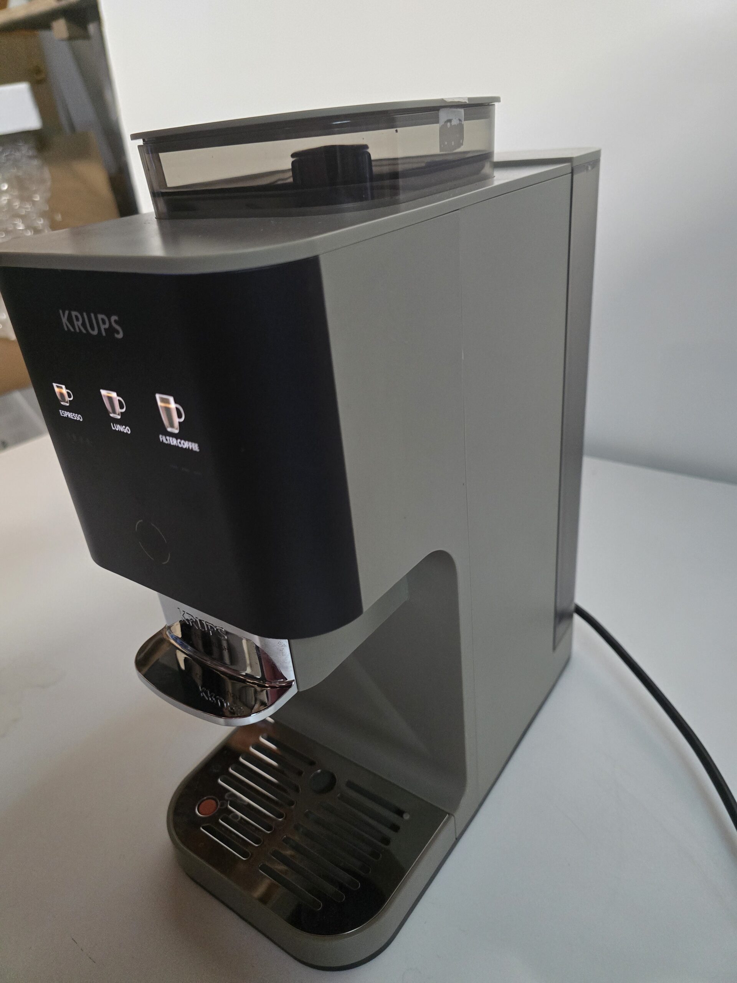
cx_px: 368
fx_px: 653
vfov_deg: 73.9
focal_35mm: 23
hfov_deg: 58.9
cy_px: 492
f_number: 1.7
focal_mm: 6.3
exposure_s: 1/100
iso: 1250
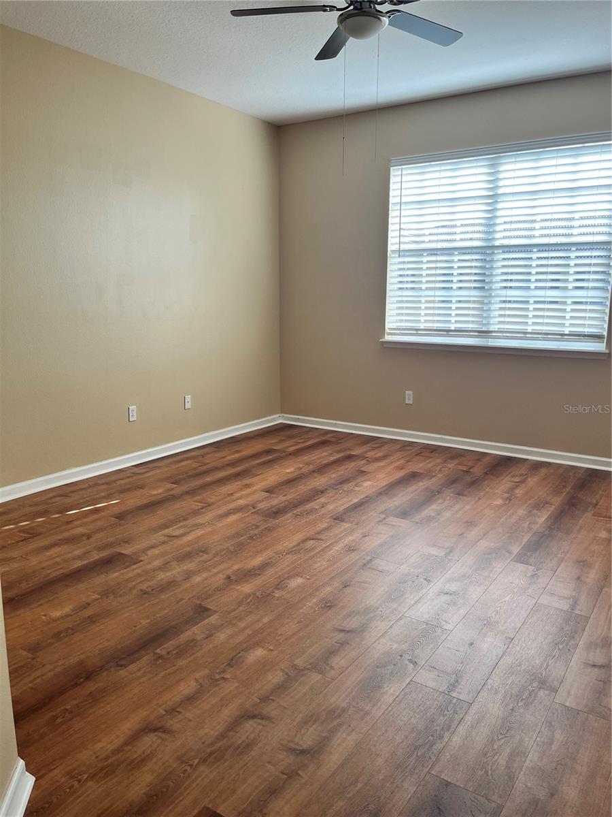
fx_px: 613
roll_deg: -1.2
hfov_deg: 53.1
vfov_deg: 67.3
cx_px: 306
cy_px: 408
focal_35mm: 26
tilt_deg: -10.7
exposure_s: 1/184
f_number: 1.6
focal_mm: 5.1
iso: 50
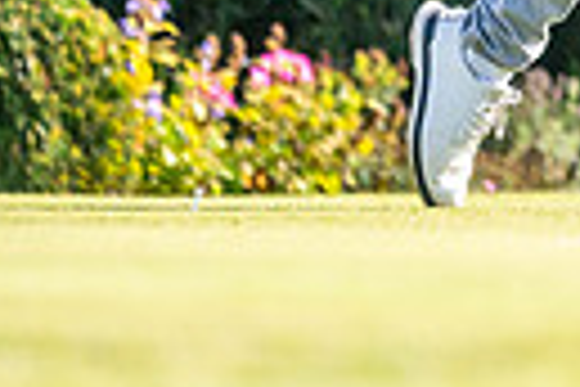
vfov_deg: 1.0
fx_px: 21764
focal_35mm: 1351
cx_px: 809
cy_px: -425
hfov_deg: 1.5
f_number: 4
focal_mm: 300
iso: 320
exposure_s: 1/2500
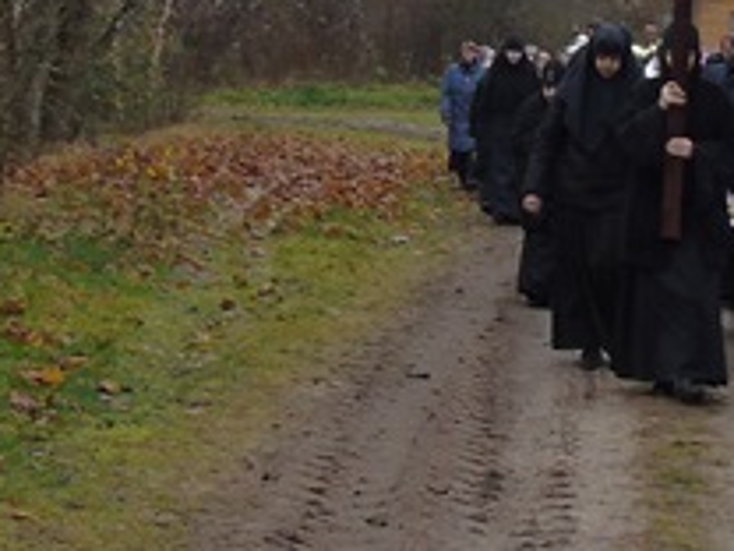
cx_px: 653
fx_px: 2608
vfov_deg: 12.0
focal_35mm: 123
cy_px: 81
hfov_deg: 15.8
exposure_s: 1/80
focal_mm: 4.4
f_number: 3.4
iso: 80
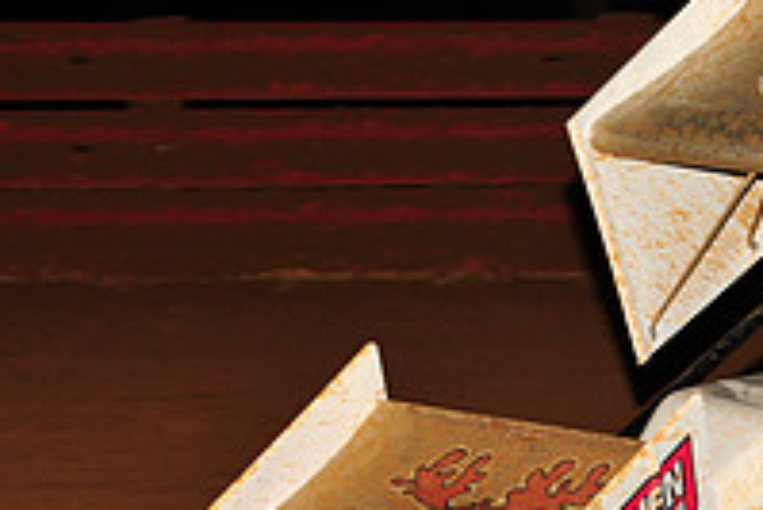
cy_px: 326
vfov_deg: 3.8
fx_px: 7720
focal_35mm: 364
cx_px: 790
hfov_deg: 5.6
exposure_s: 1/250
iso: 800
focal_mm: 125
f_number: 7.1
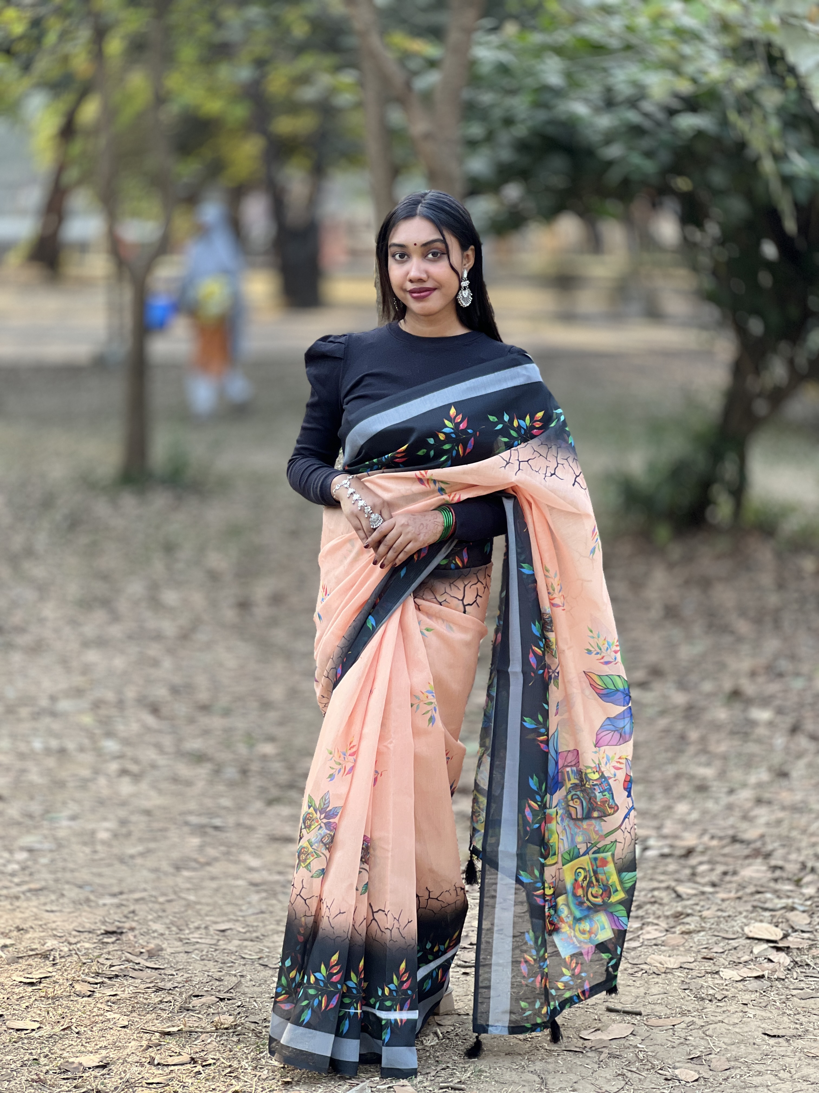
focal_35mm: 77
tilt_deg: -7.0
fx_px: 2429
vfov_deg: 25.3
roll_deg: -0.6
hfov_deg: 19.1
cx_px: 410
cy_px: 546
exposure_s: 1/121
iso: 100
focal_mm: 9
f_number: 2.8
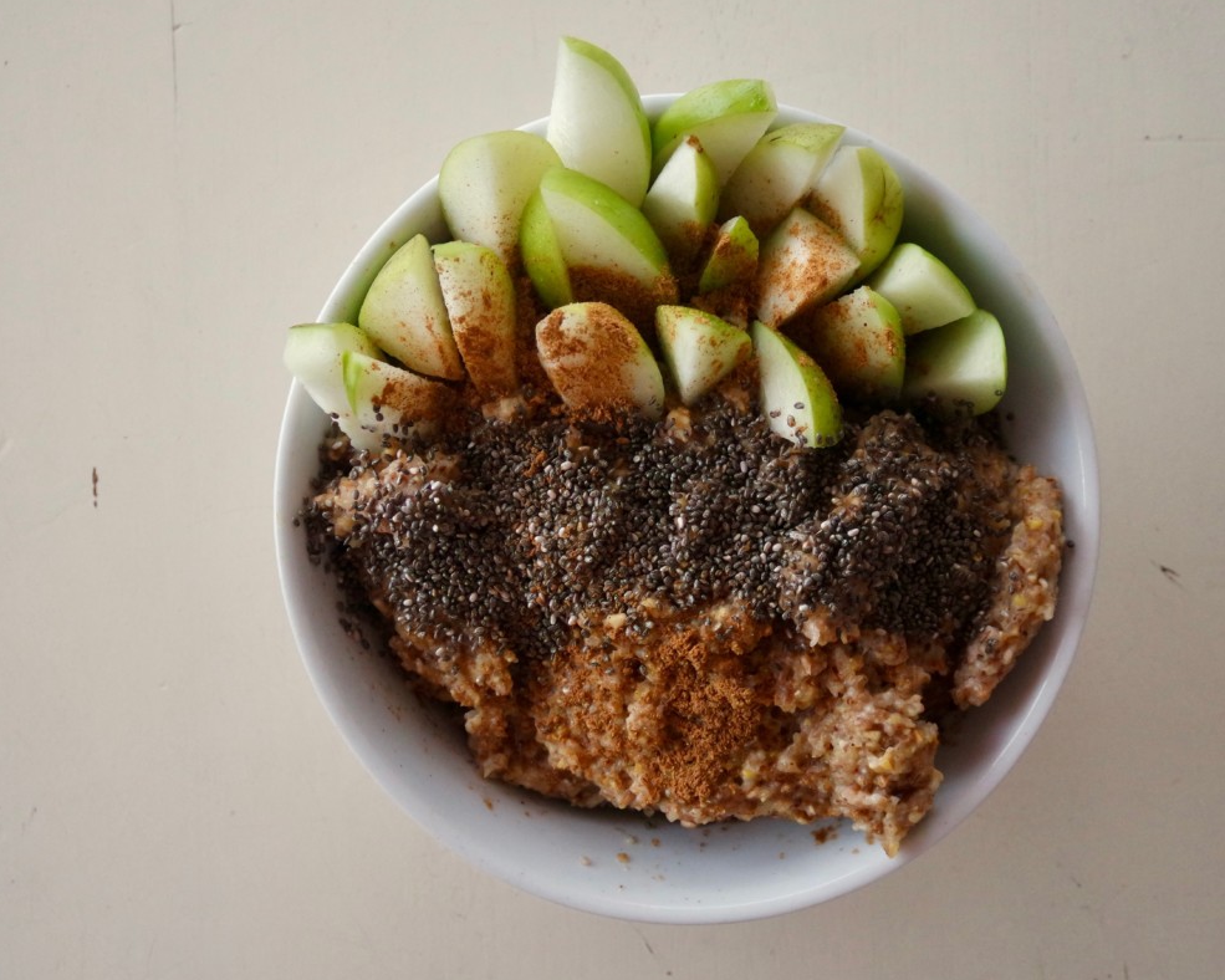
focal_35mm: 40
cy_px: 486
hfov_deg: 45.8
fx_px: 1450
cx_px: 621
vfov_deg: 37.3
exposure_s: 1/50
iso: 800
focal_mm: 13
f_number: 4
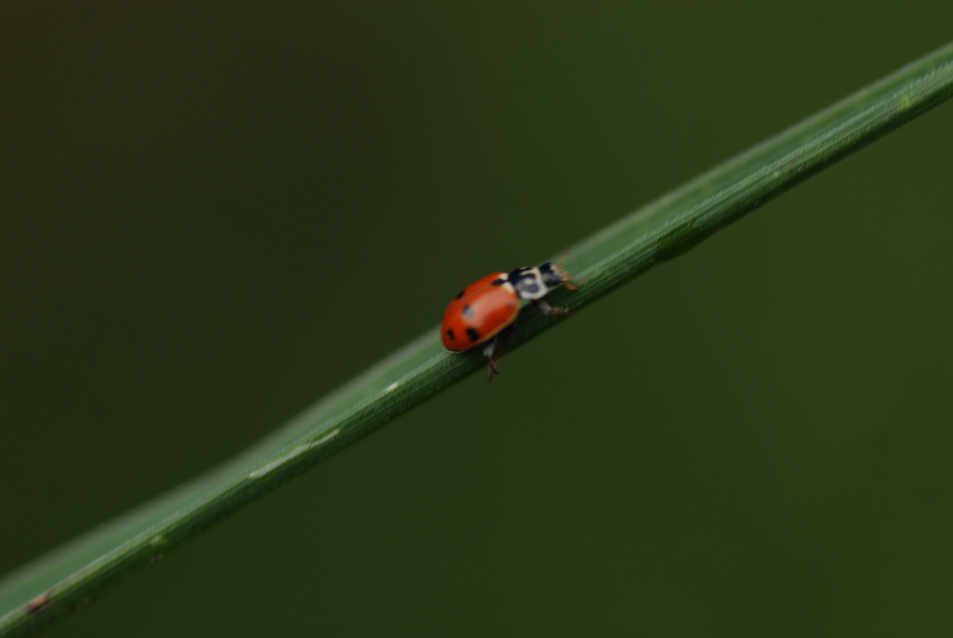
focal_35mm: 135
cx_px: 476
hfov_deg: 15.2
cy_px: 319
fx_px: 3578
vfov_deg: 10.2
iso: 160
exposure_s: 1/80
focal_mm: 90
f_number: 5.6
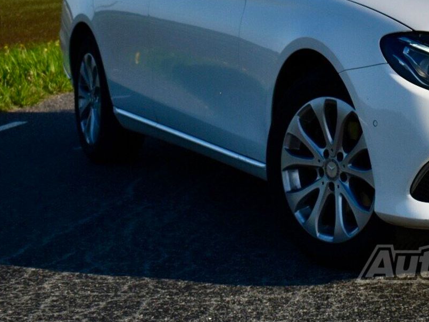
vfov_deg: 13.5
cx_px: 461
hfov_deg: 17.6
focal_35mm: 108
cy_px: 1
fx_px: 1341
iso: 200
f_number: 5
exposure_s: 1/2500
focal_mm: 31
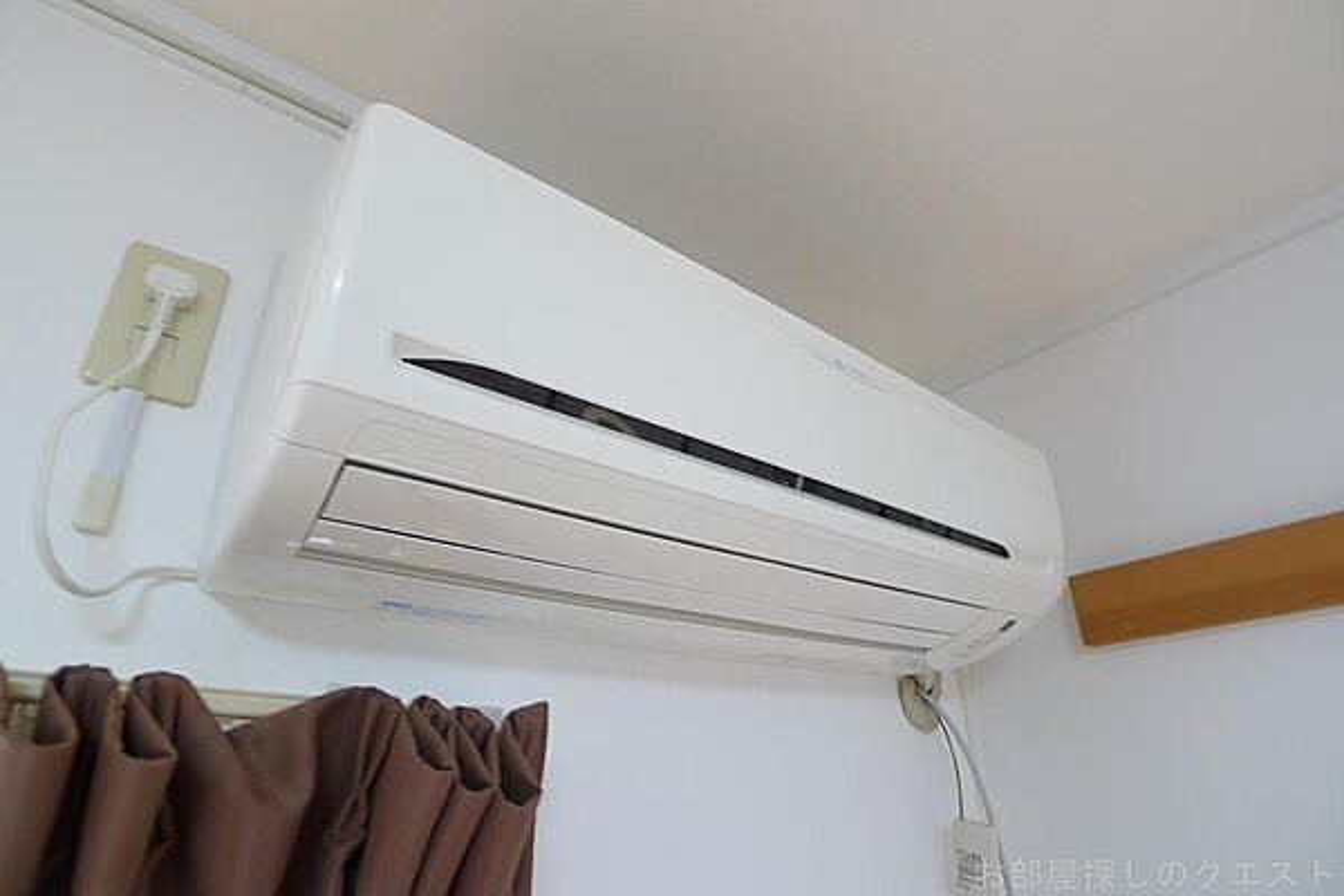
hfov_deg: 73.7
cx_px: 672
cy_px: 448
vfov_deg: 53.1
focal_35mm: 24
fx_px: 896
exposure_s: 1/8
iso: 80
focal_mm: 5.1
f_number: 2
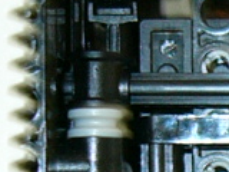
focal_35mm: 280
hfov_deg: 6.7
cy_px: 219
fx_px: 1852
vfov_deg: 5.3
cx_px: 564
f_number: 2.8
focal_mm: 5.8
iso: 100
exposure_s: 1/1.3
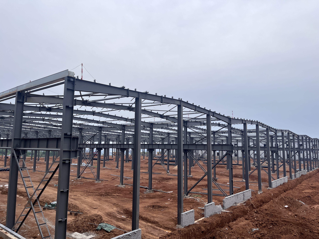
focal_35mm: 26
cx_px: 160
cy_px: 120
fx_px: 240
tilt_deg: +6.9
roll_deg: -1.8
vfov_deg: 53.1
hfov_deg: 67.3
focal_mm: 5.1
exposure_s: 1/5076
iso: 50
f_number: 1.6
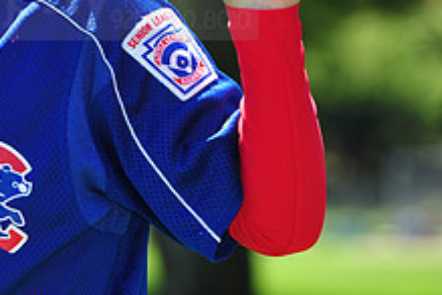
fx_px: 5684
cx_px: -133
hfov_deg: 4.4
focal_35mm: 463
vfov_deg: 3.0
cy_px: -20
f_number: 5.6
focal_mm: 175
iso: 200
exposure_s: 1/320
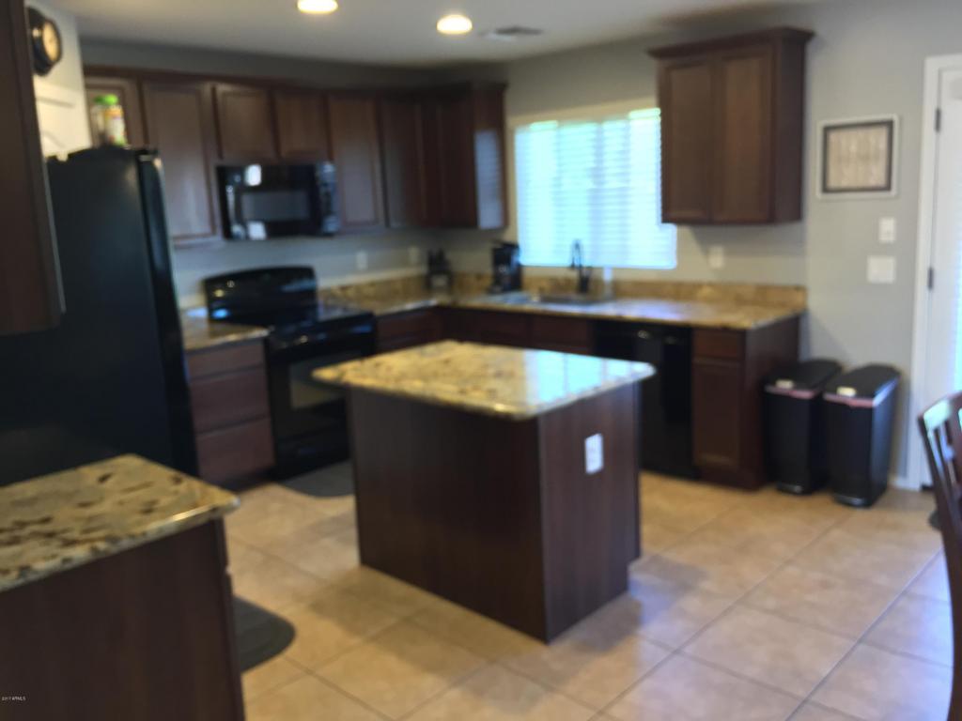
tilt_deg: -9.3
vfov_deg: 48.2
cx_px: 481
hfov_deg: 61.7
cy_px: 360
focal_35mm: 29
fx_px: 806
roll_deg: +2.3
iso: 160
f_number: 2.2
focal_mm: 4.15
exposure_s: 1/30
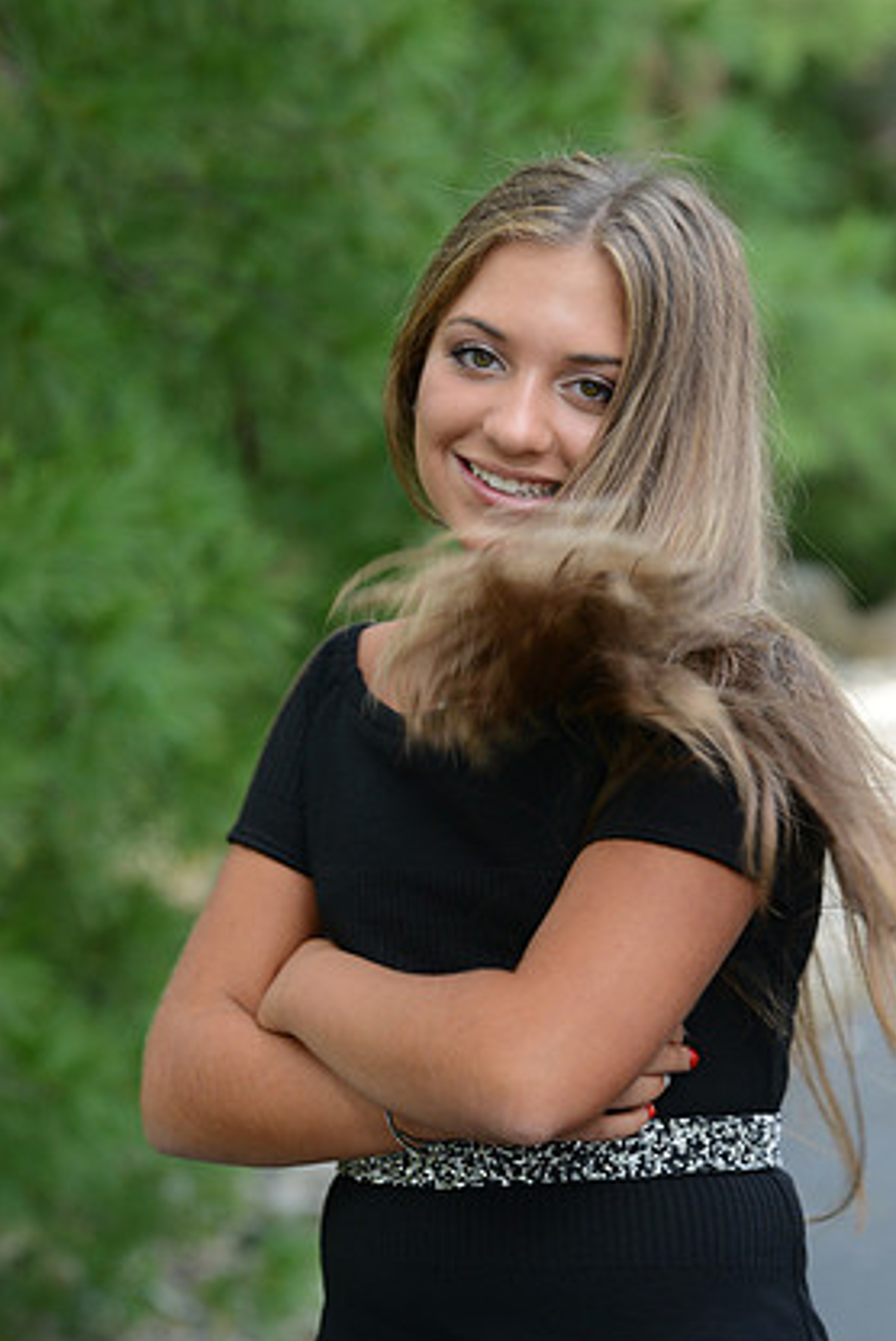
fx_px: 7789
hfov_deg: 6.6
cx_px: 437
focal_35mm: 209
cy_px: 748
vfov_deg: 9.8
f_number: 8
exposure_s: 1/125
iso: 640
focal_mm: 150
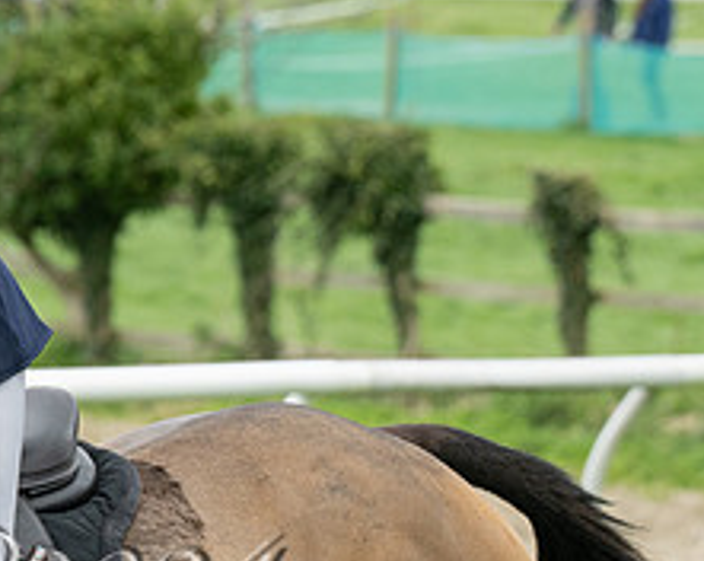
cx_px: -378
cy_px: 336
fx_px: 12105
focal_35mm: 582
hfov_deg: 3.3
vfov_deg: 2.7
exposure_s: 1/1000
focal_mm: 130
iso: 400
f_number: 5
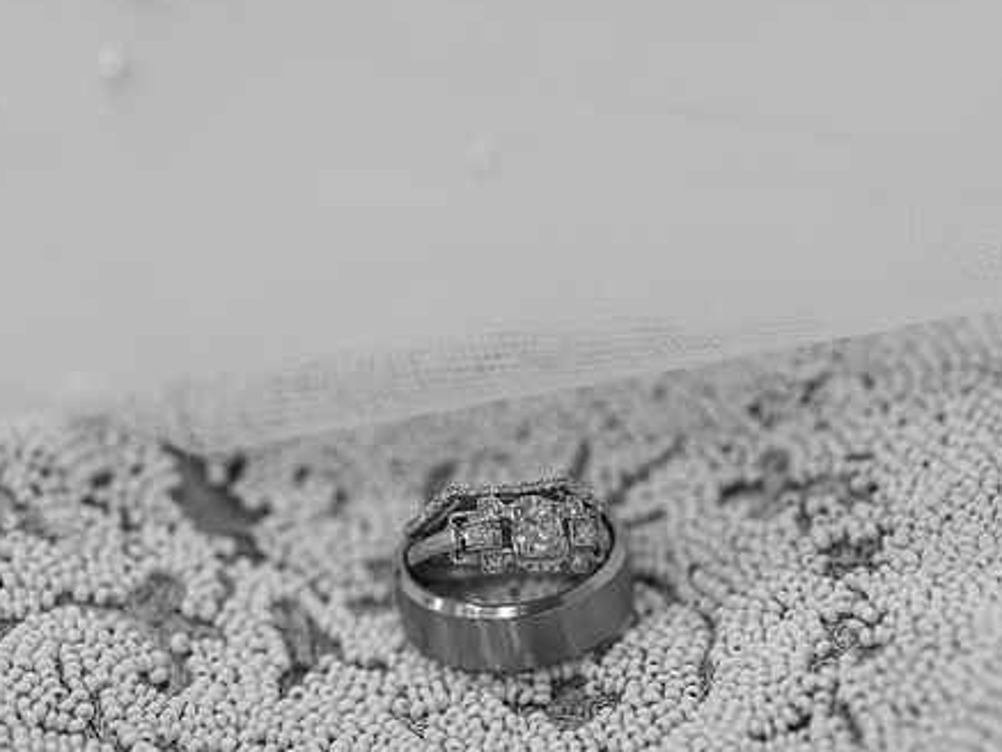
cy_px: 539
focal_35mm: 311
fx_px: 9005
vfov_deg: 4.8
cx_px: 546
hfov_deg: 6.4
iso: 400
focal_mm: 135
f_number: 2.5
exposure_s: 1/200
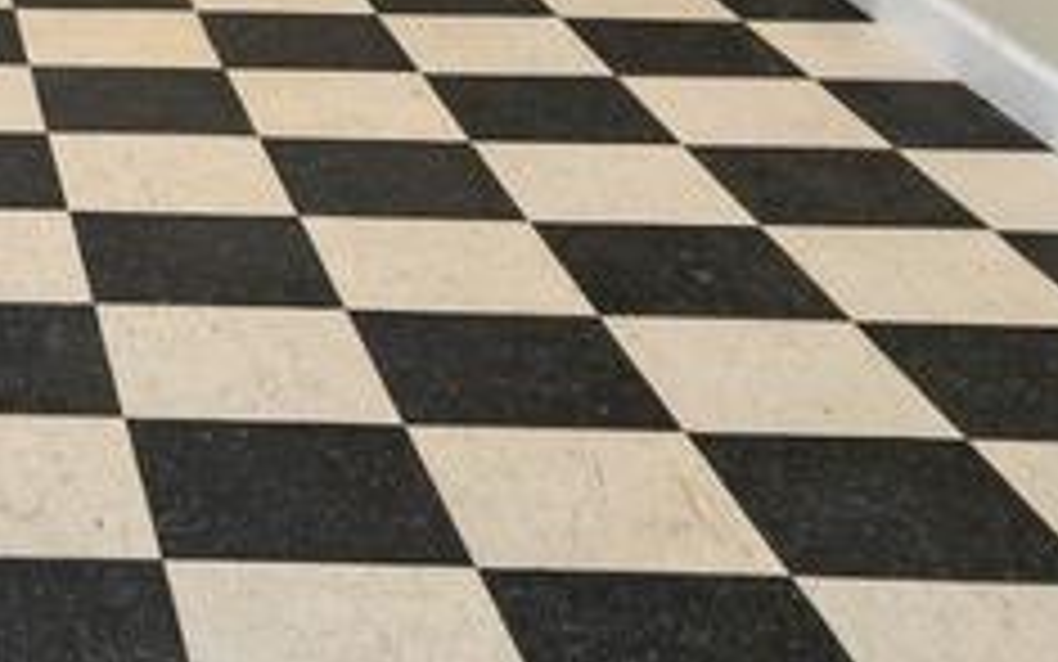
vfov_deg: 12.5
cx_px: -185
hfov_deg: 21.7
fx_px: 2567
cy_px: -750
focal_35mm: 89
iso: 640
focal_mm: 20
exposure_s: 1/640
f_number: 5.6
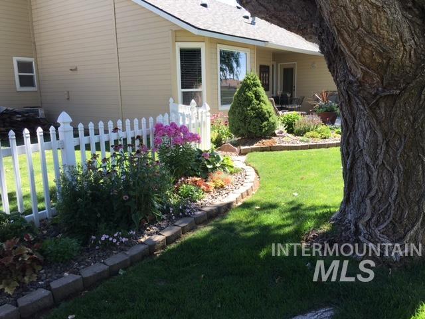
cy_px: 160
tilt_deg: -11.2
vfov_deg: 48.2
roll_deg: +1.7
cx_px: 212
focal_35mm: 29
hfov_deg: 61.7
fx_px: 356
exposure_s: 1/351
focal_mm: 4.15
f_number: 2.2
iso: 25
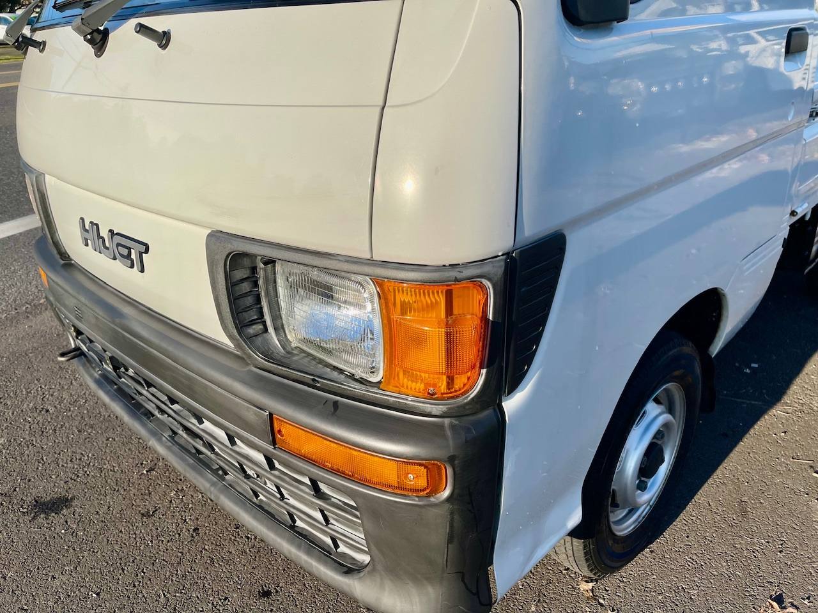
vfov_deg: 54.9
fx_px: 591
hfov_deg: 69.4
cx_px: 409
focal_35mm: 25
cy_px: 306
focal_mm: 5.1
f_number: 1.6
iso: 32
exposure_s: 1/4049
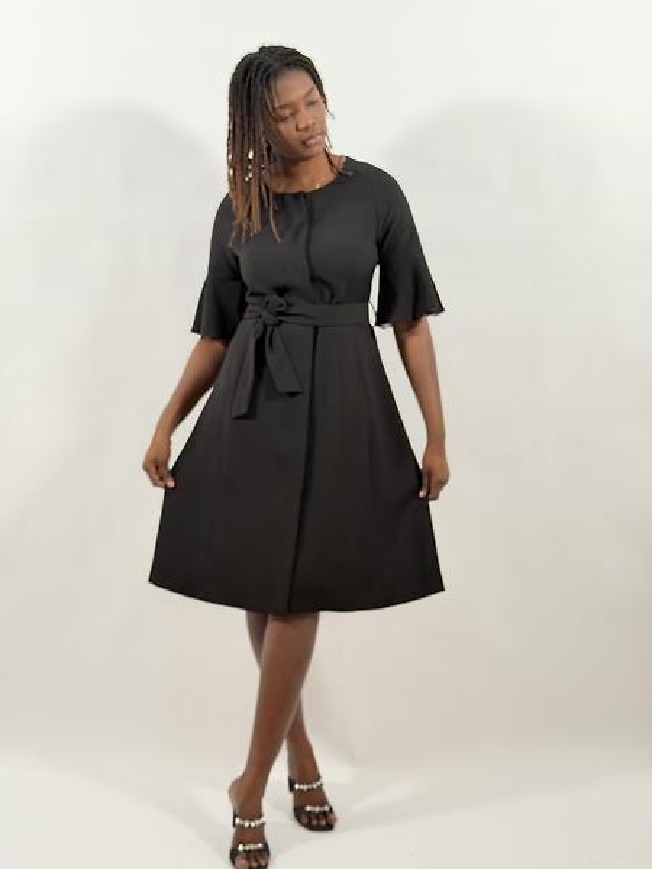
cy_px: 434
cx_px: 326
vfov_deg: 39.7
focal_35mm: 48
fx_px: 1205
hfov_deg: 30.3
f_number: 1.78
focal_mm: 6.76
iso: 64
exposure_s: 1/50
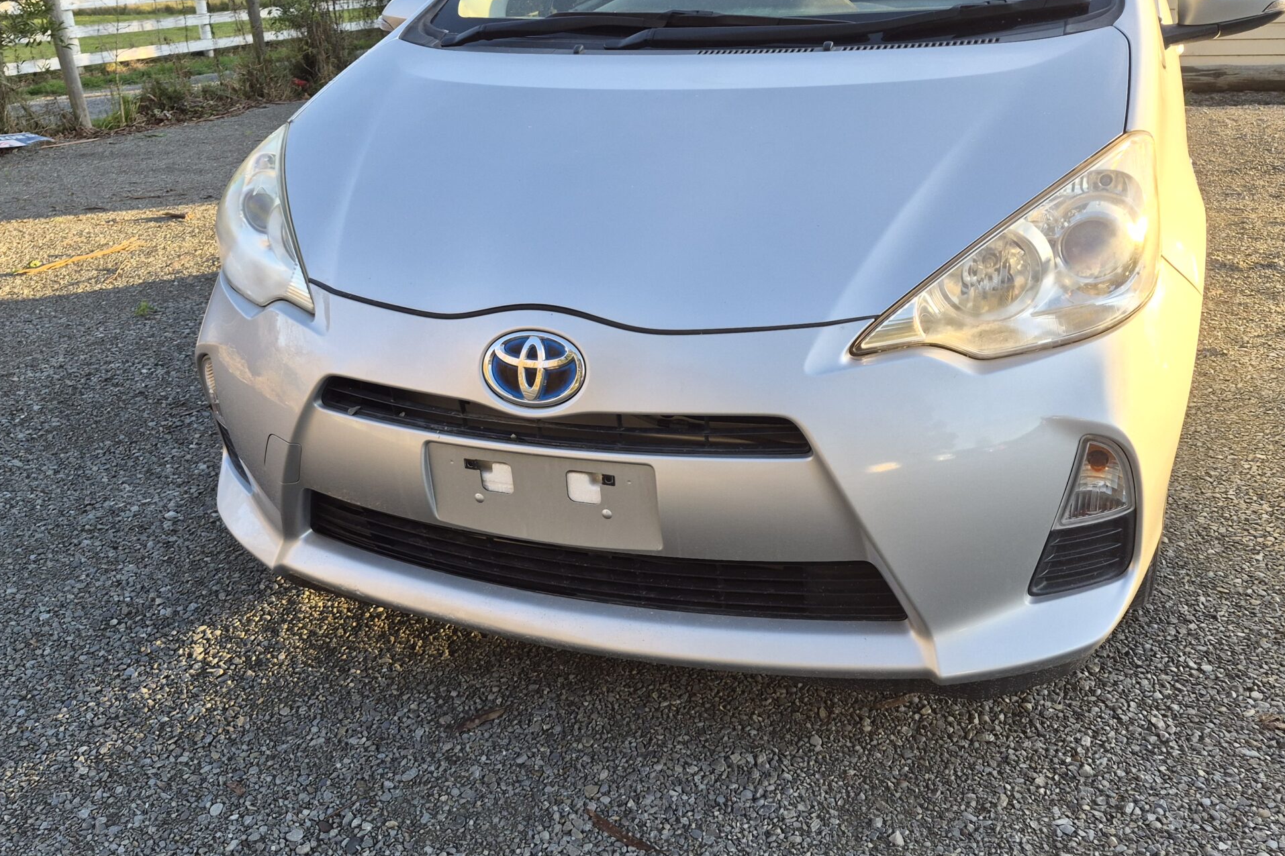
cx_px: 650
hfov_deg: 58.7
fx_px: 1142
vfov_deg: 41.1
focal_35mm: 32
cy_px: 421
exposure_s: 1/692
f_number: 1.8
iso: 80
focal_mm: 5.4
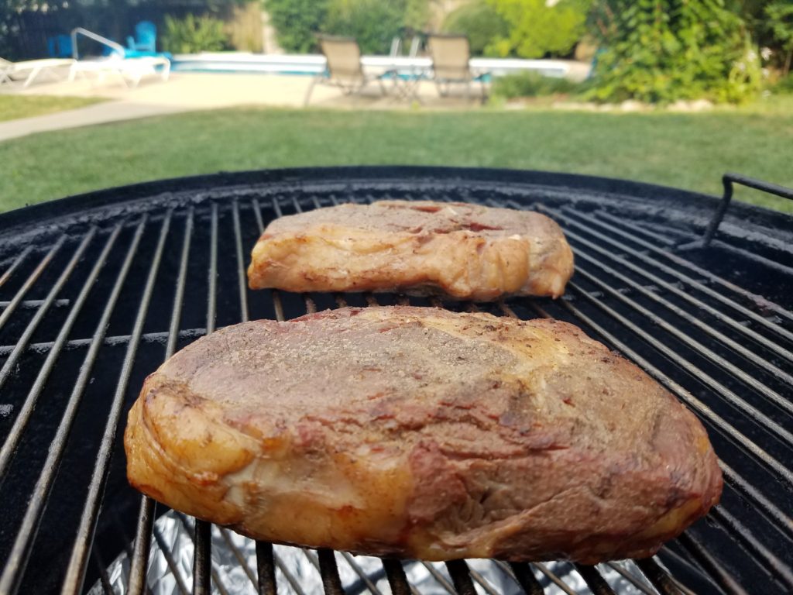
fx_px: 596
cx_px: 396
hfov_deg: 67.3
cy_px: 298
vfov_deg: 53.1
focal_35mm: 26
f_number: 1.7
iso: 50
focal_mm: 4.2
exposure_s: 1/423
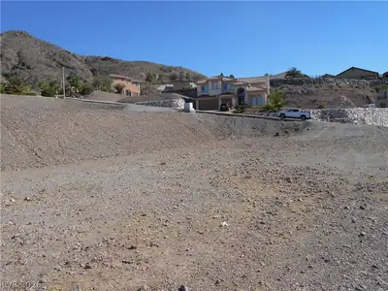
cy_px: 146
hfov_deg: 67.3
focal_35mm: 26
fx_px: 291
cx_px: 194
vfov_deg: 53.1
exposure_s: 1/1250
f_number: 3.2
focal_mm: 4.6
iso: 80
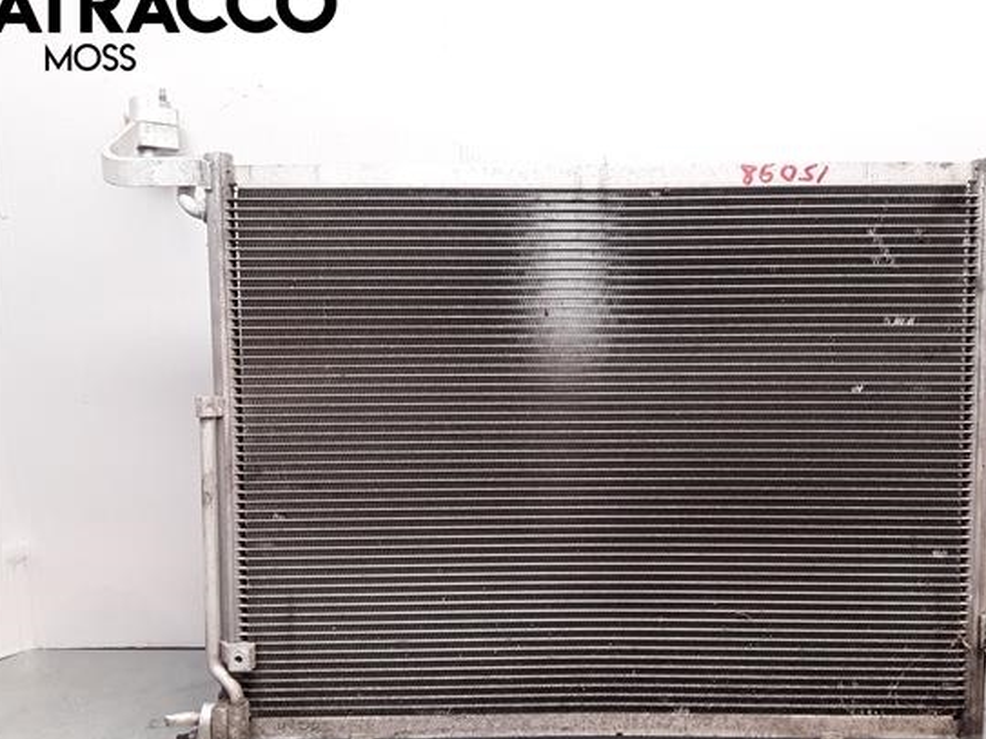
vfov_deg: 42.9
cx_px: 568
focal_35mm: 33
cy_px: 407
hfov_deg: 55.1
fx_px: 940
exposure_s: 1/50
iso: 50
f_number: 1.9
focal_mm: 2.91
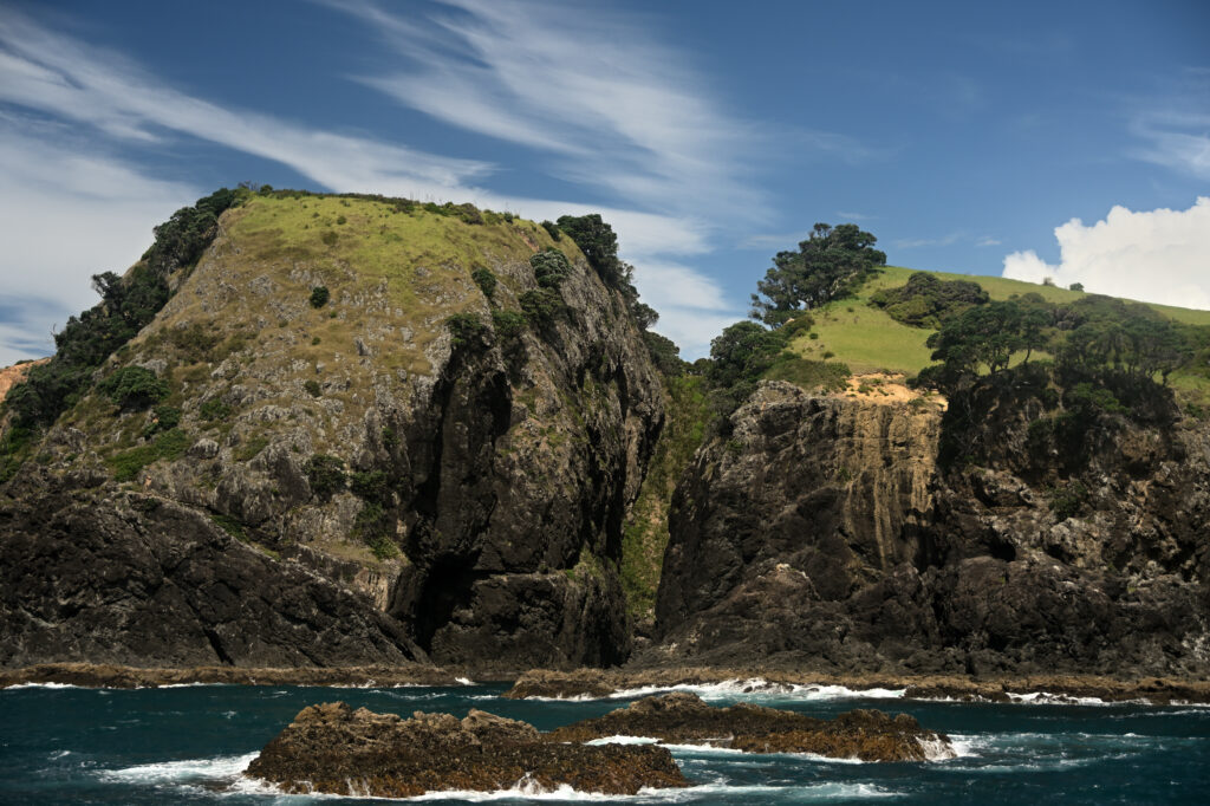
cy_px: 403
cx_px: 605
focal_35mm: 57
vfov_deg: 23.8
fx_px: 1915
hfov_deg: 35.1
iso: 100
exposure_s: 1/500
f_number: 4.5
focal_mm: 38
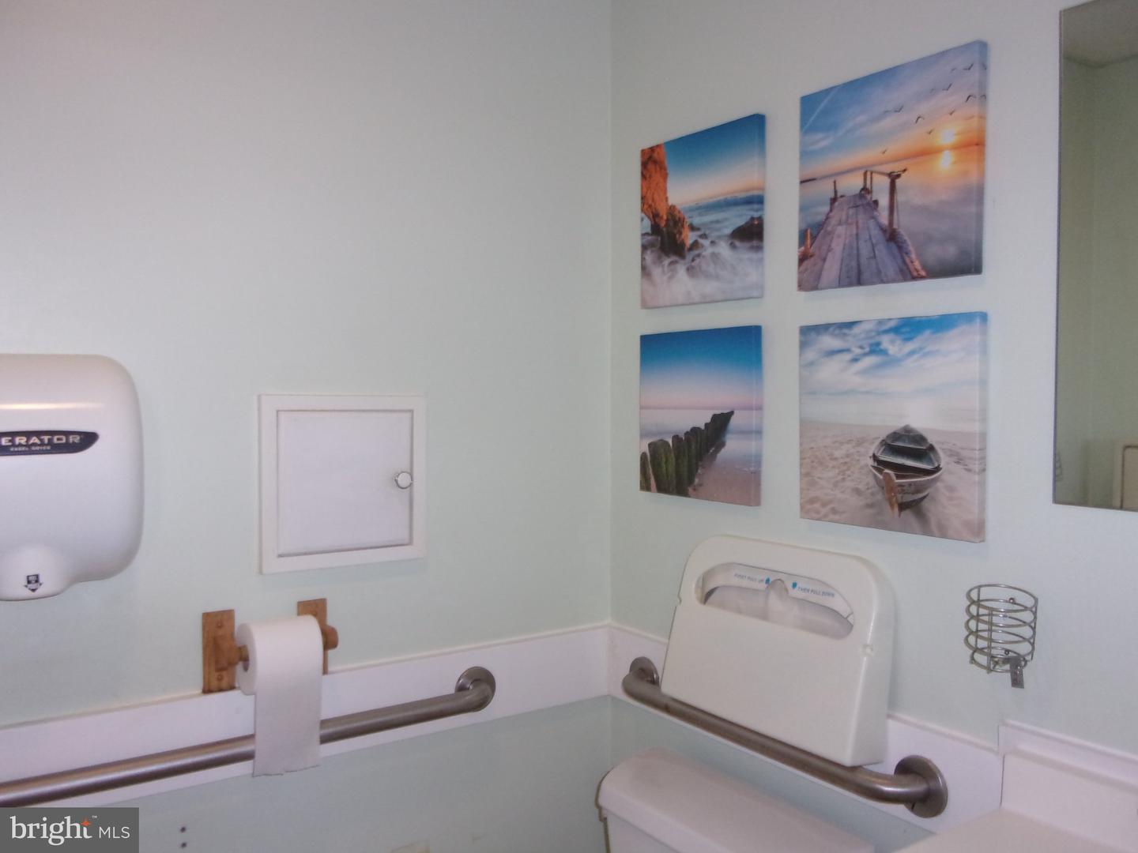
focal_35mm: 28
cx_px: 569
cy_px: 426
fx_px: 920
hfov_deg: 63.4
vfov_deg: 49.7
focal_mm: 5.1
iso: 200
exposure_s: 1/34
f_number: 3.9
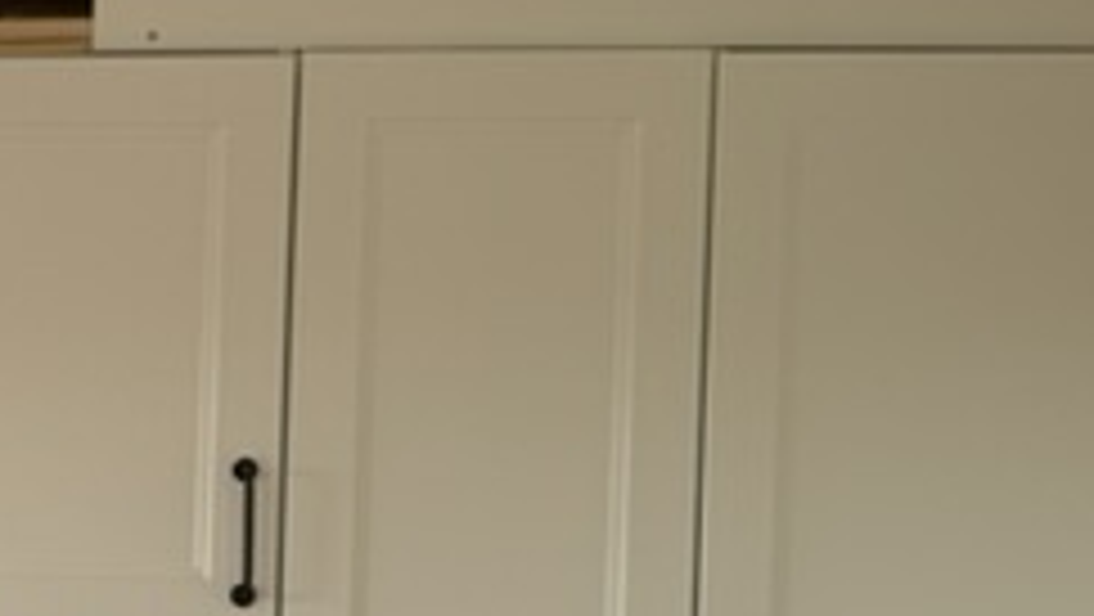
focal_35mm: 110
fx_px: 3193
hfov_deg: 17.6
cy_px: 656
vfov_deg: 10.9
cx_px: -518
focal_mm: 6.86
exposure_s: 1/176
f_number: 1.78
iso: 64
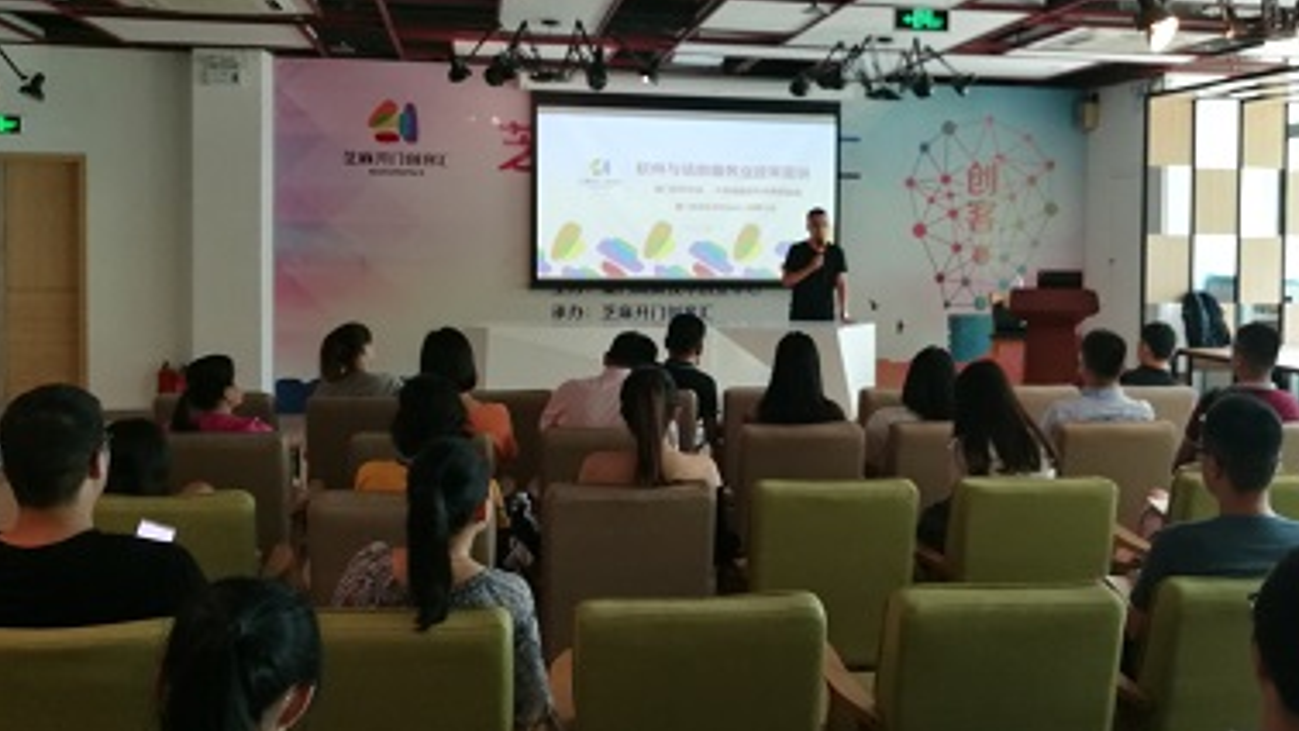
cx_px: 786
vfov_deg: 30.4
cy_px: 298
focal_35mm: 39
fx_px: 1343
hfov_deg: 51.2
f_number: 2.2
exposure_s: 1/33.3
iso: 250
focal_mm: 4.5
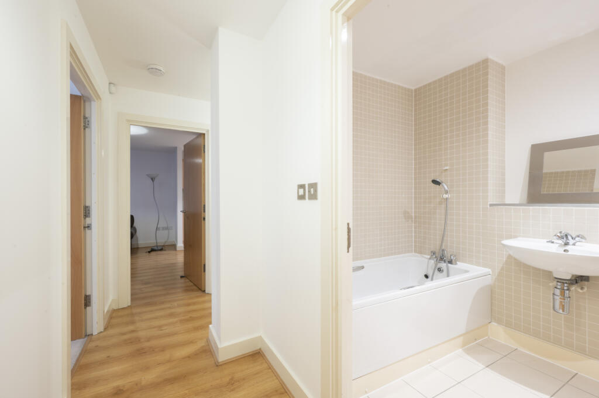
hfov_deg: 104.3
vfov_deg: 81.1
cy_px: 199
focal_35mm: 14
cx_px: 300
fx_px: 233
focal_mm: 14
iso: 250
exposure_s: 1.3
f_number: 16
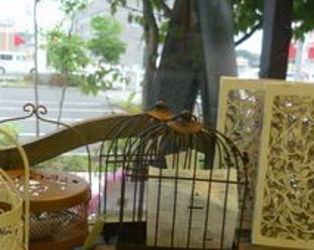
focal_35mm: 53
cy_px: 145
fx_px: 492
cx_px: 140
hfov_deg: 35.4
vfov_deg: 28.5
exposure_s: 1/13
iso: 100
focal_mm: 5.5
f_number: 2.8
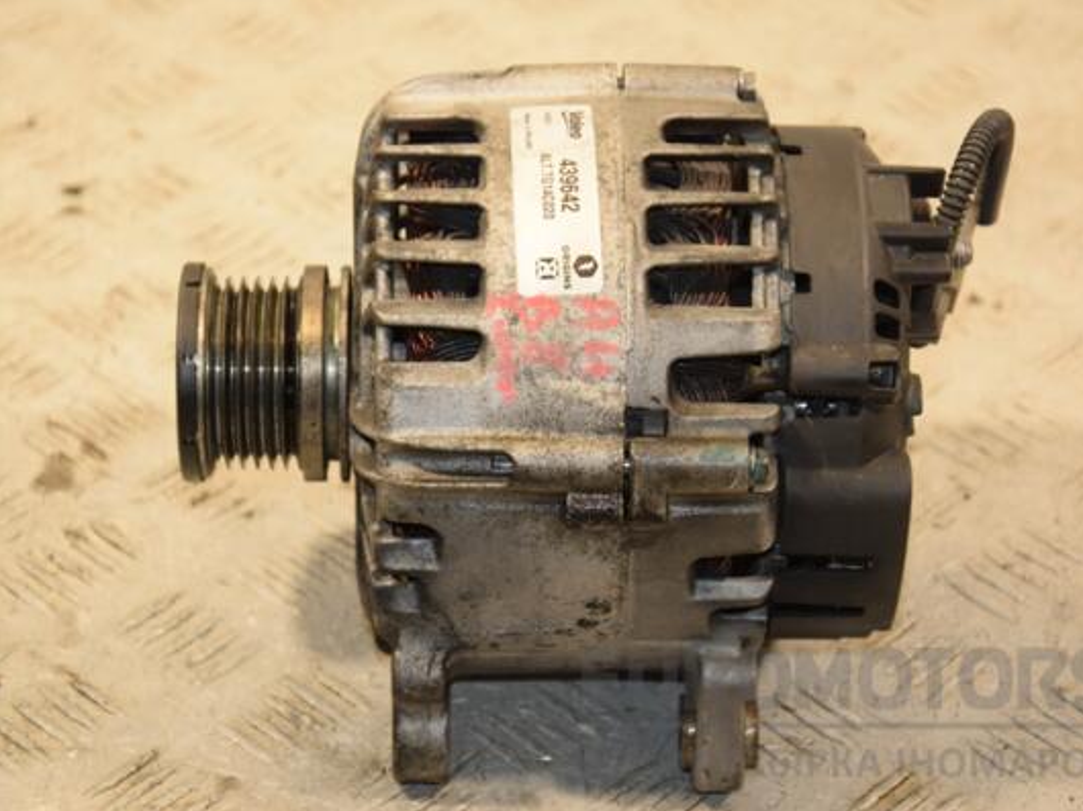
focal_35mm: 123
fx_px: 3832
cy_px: 407
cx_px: 544
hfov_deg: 16.1
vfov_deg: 12.1
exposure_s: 1/125
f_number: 5.3
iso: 800
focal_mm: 75
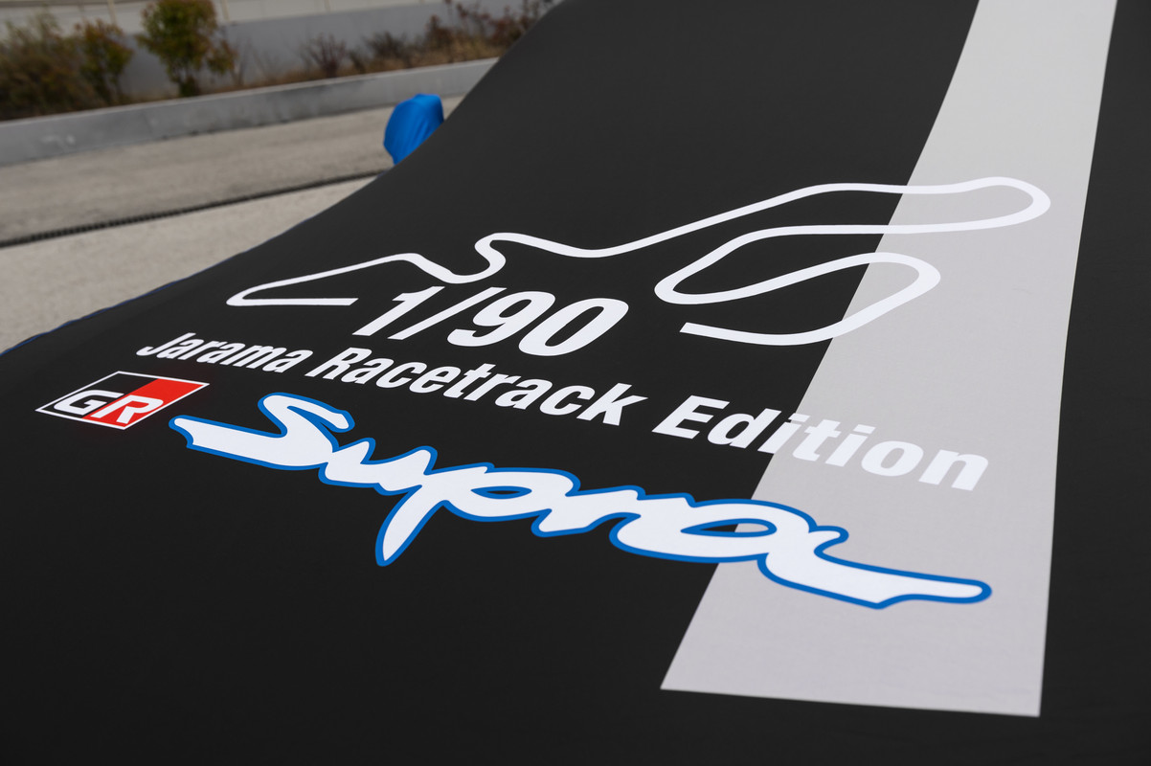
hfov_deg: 63.7
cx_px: 576
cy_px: 383
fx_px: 927
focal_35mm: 29
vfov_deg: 44.9
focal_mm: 29
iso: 500
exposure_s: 1/250
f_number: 5.6
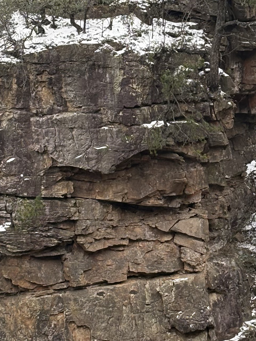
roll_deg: -0.7
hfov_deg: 9.2
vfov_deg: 12.2
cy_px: 146
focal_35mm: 162
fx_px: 1597
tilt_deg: -8.6
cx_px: 135
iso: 50
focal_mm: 5.96
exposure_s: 1/716
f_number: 1.6
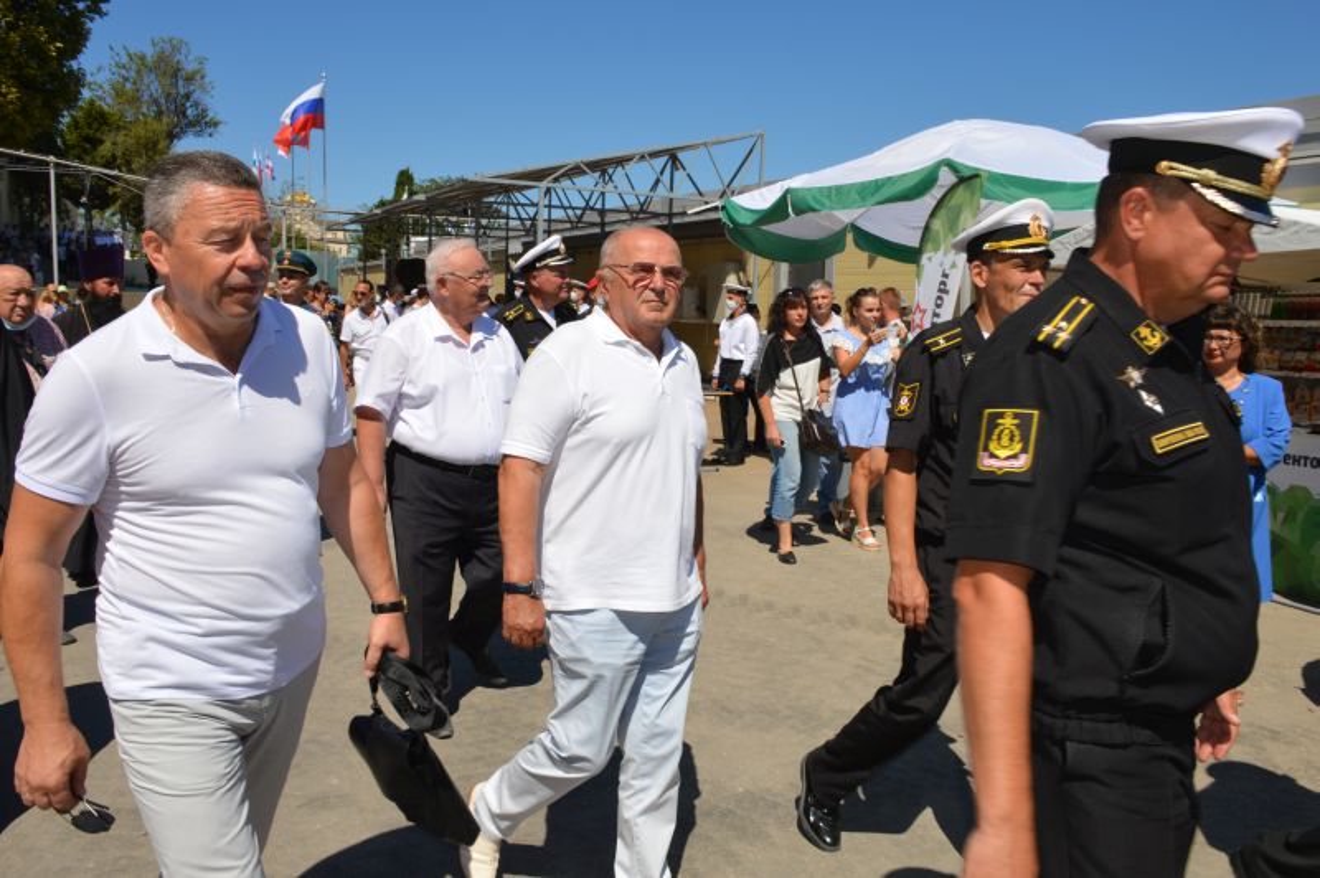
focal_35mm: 30
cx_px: 660
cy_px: 439
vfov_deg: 43.5
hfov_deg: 62.0
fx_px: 1099
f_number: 11
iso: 100
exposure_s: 1/200
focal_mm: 20
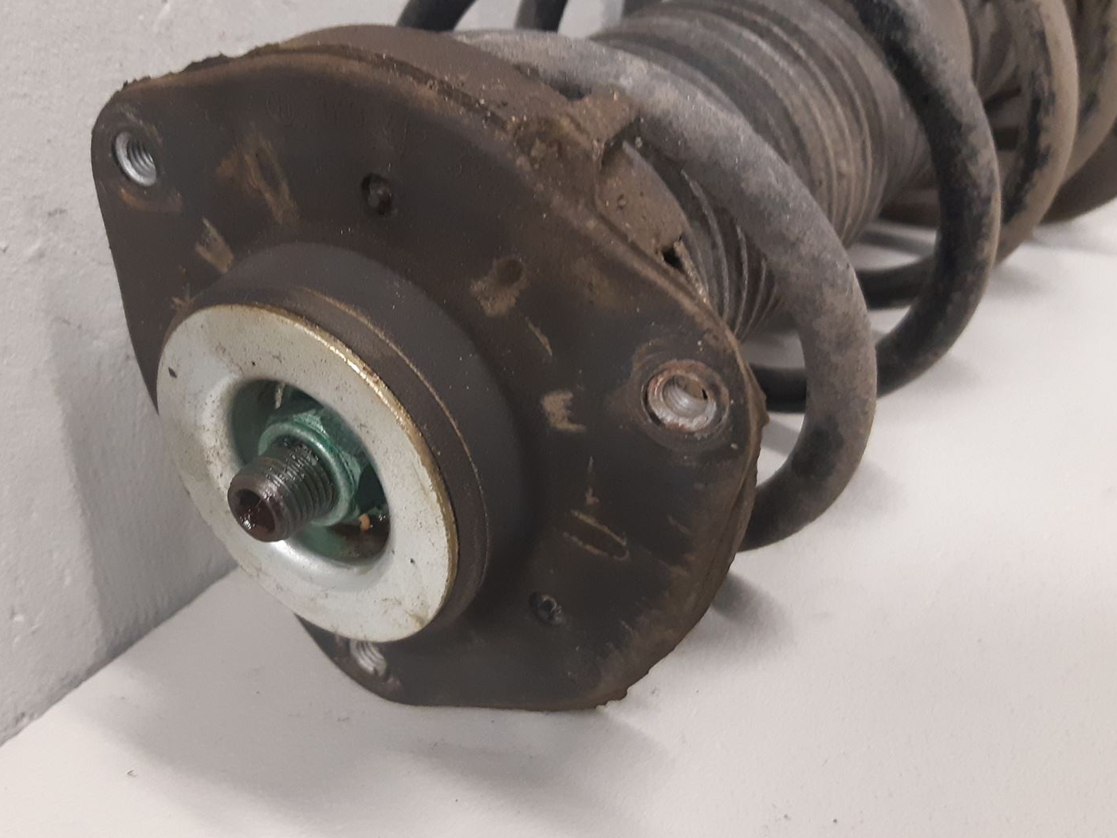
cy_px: 410
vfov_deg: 37.7
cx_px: 469
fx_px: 1226
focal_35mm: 38
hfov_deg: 48.8
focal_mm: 3.93
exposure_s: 1/50
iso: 320
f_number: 1.7
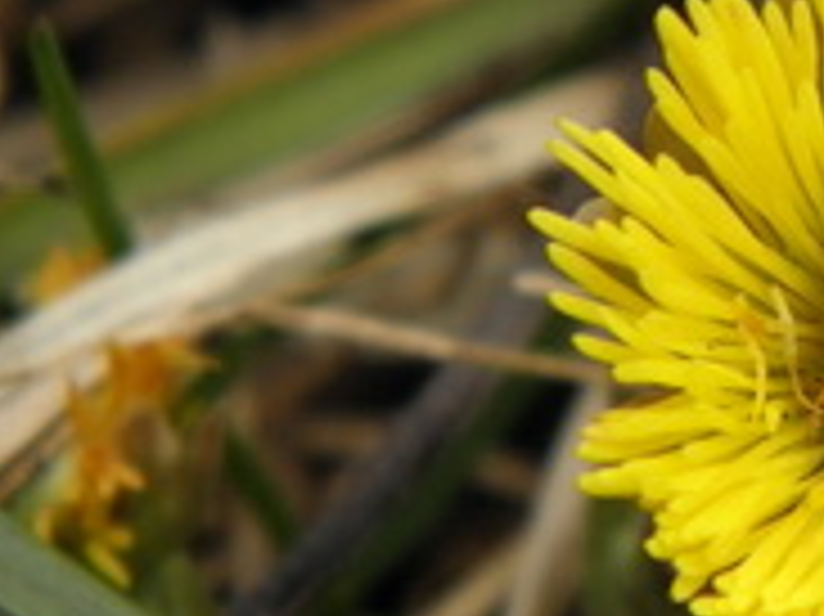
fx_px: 5210
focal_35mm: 219
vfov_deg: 6.8
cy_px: 299
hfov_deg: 8.9
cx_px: 1094
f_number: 4.4
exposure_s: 1/400
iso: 200
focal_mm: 14.3
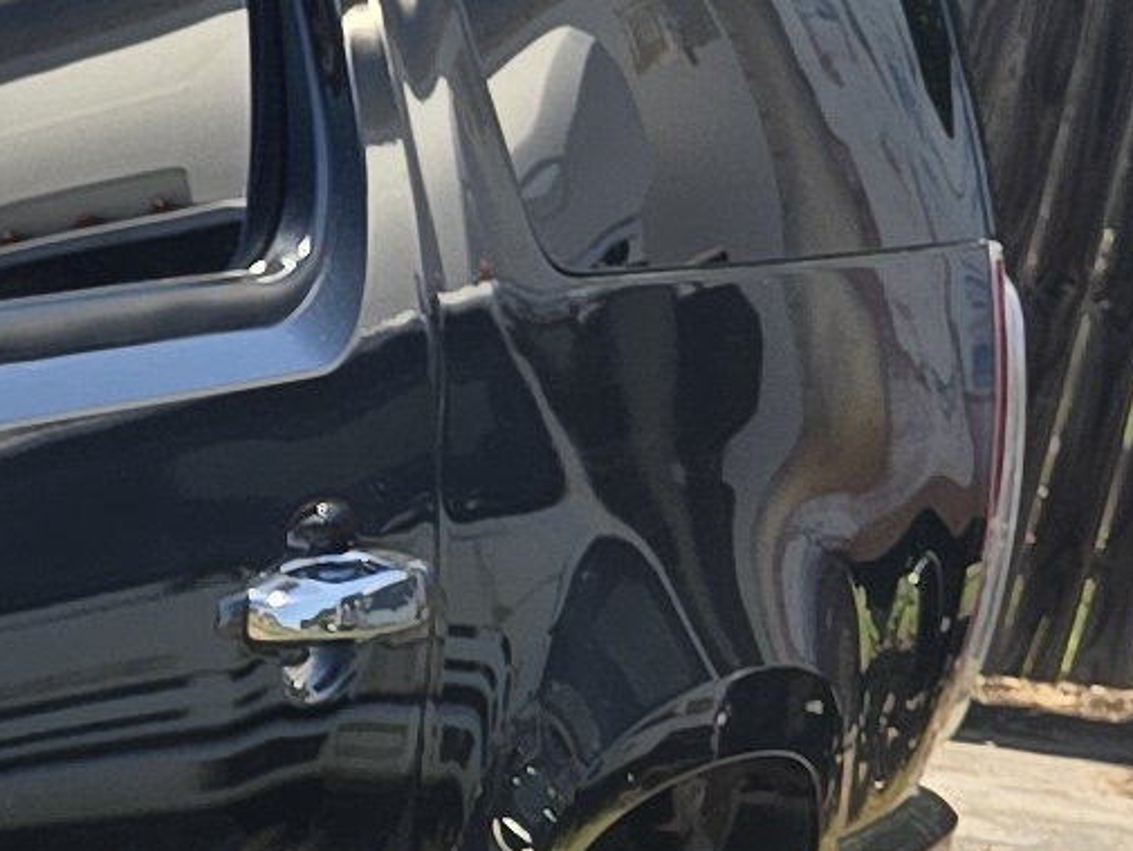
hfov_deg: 8.3
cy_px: 1518
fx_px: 5958
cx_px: -2804
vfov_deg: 7.9
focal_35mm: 182
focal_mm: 6.3
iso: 12
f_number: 1.7
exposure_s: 1/416
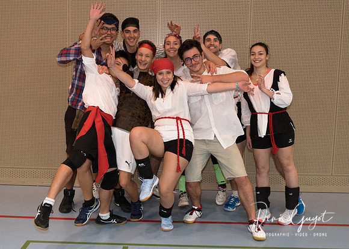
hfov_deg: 43.3
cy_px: 119
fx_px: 439
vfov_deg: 31.7
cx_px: 156
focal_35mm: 44
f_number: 2.8
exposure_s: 1/500
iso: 5000
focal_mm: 24.2
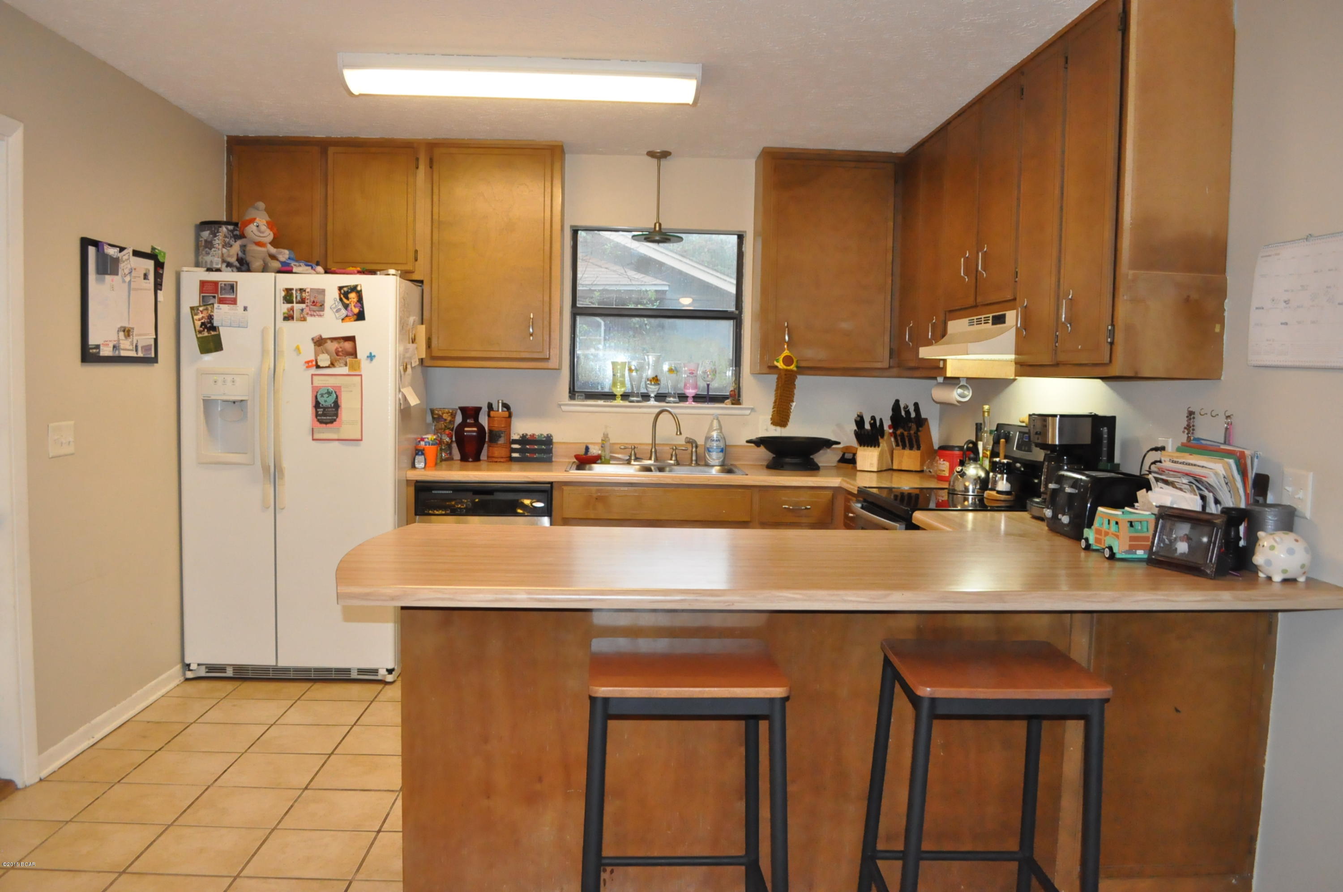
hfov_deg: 67.4
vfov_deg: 47.8
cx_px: 672
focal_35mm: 27
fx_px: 1006
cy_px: 446
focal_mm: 18
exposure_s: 1/125
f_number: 5.6
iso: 3200
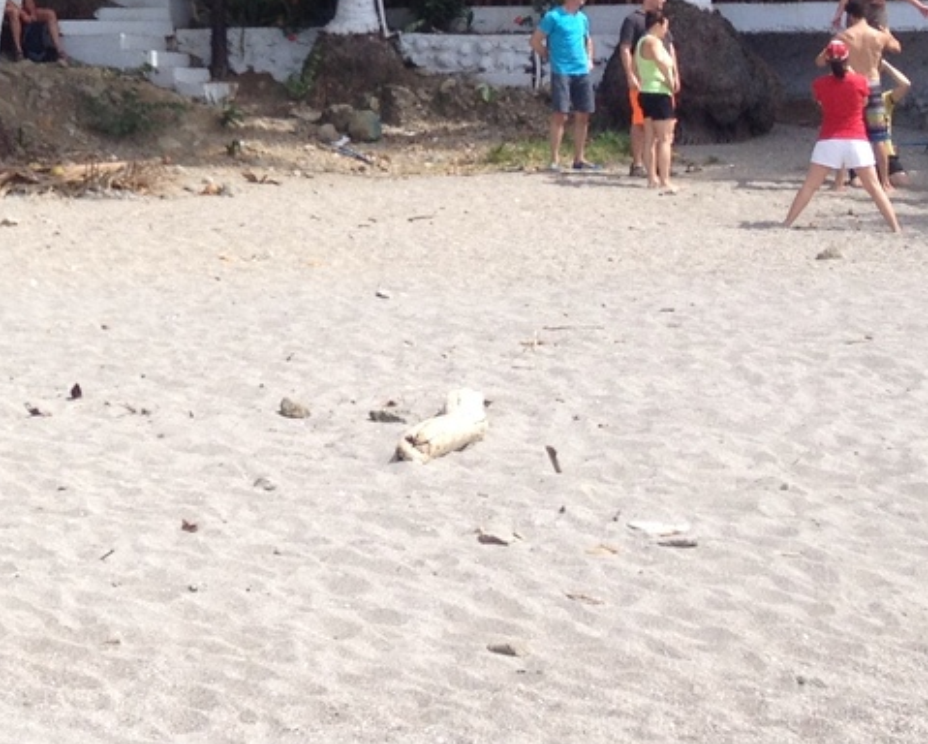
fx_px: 3134
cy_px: -192
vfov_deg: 13.1
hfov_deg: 16.2
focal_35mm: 114
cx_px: -196
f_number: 2.4
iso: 50
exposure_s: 1/1126
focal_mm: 4.28
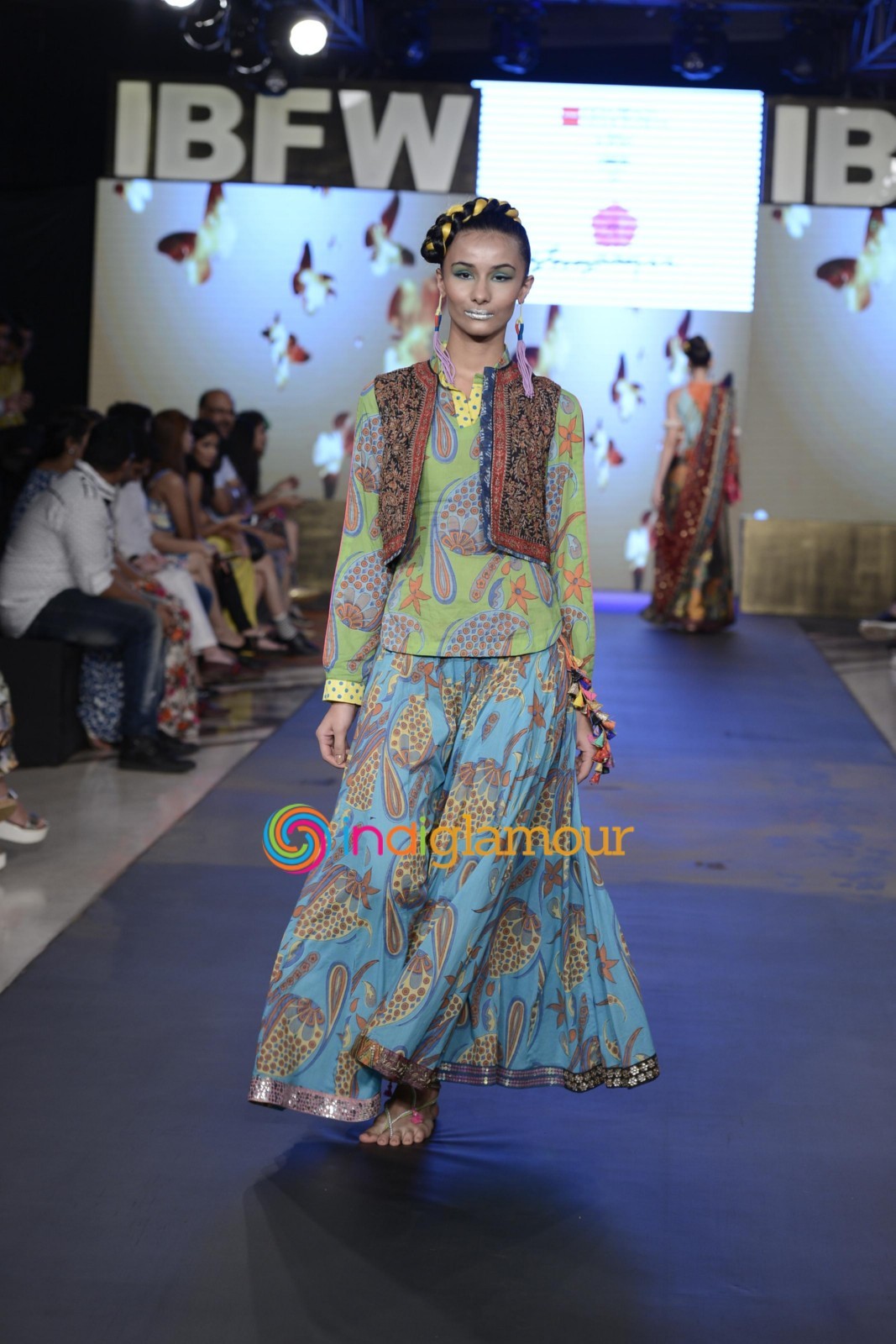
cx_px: 448
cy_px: 672
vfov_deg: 24.8
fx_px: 3060
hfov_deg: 16.7
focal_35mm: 82
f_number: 4.5
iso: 800
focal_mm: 82
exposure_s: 1/250
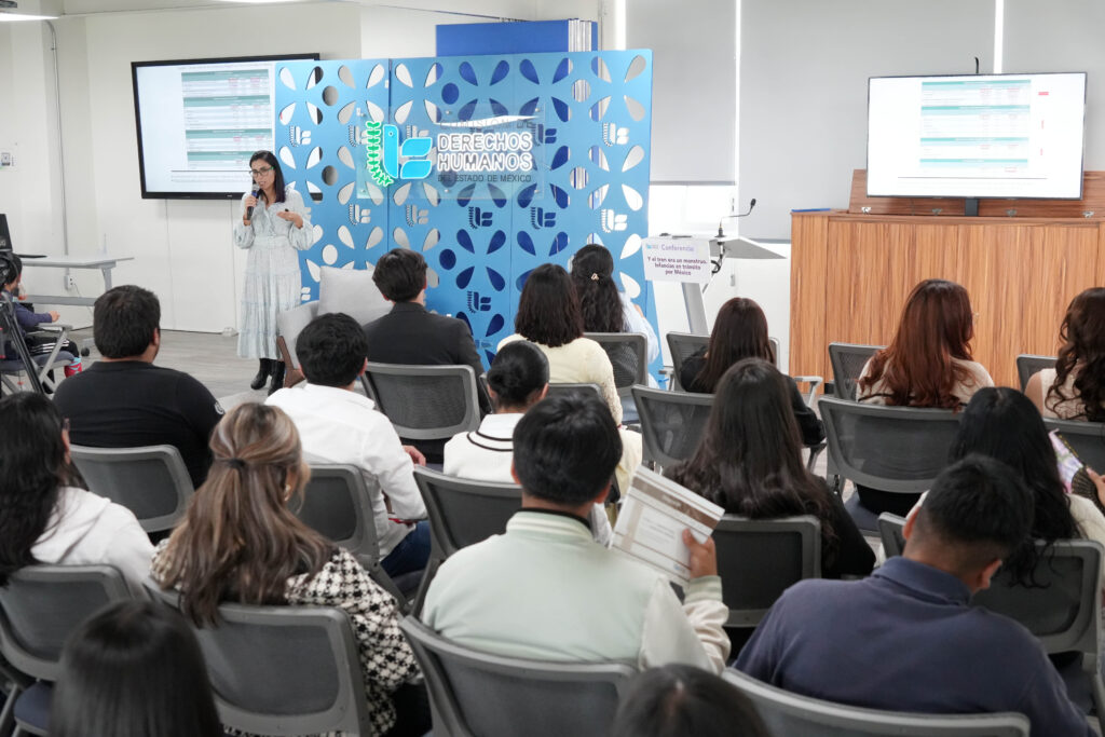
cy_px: 368
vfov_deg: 28.1
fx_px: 1473
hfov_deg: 41.1
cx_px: 552
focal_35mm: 48
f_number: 6.3
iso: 5000
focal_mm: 48
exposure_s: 1/160
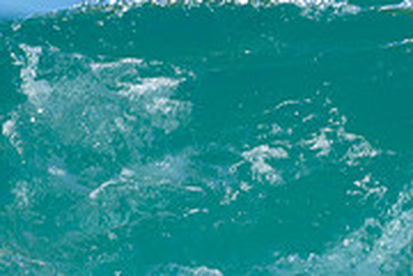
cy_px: 355
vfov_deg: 0.4
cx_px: 195
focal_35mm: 3608
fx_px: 41389
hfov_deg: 0.6
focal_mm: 1120
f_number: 9
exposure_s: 1/2500
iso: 1600
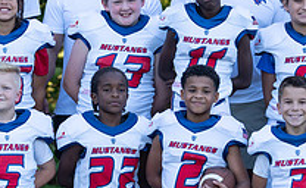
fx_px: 2773
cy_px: 114
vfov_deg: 3.9
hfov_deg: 6.3
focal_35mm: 334
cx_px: 108
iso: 250
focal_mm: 97
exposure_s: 1/320
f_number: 3.5
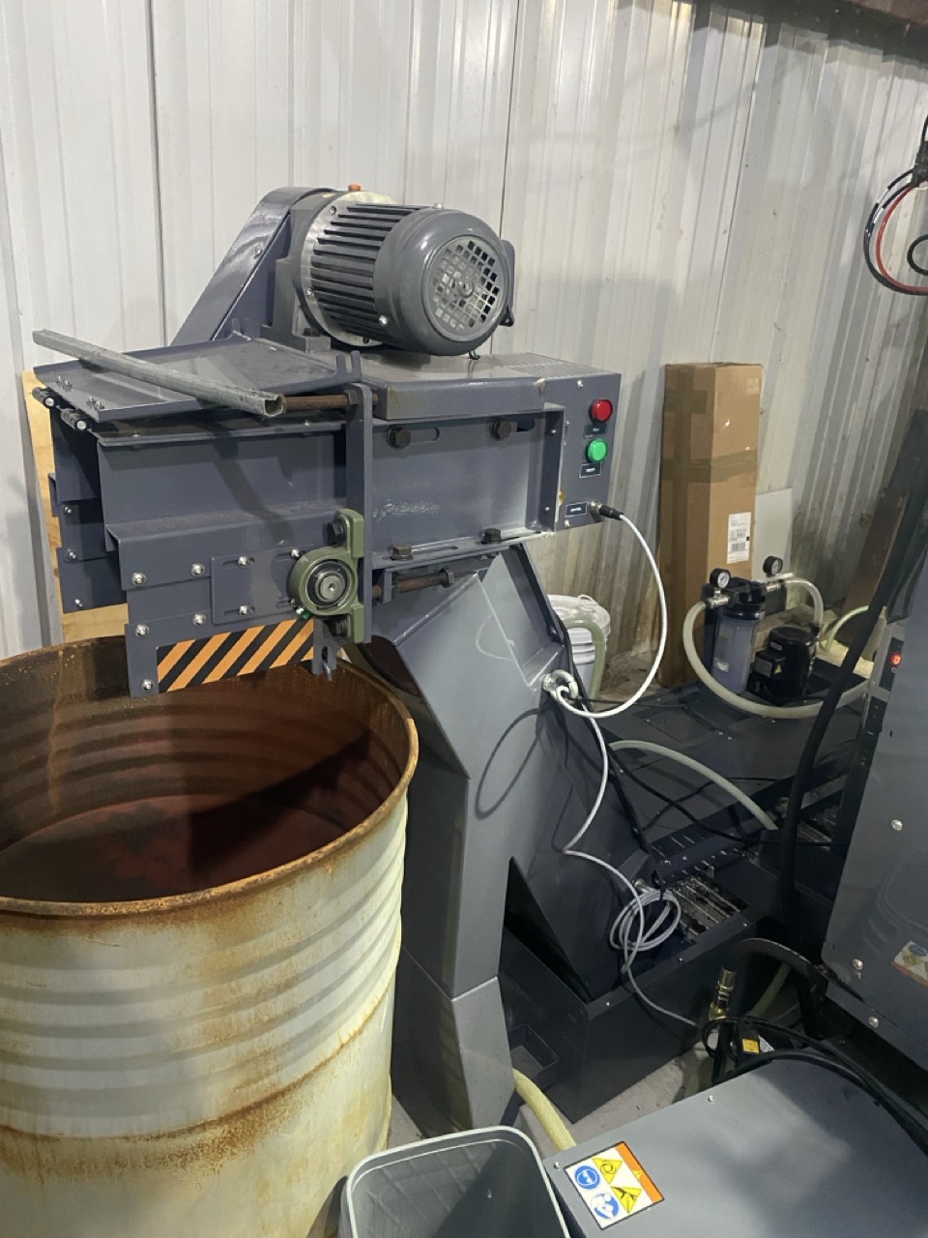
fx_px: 929
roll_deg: -6.3
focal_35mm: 26
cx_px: 464
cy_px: 619
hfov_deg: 53.1
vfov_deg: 67.3
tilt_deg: -20.8
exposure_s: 1/30
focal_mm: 4.25
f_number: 1.8
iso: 640
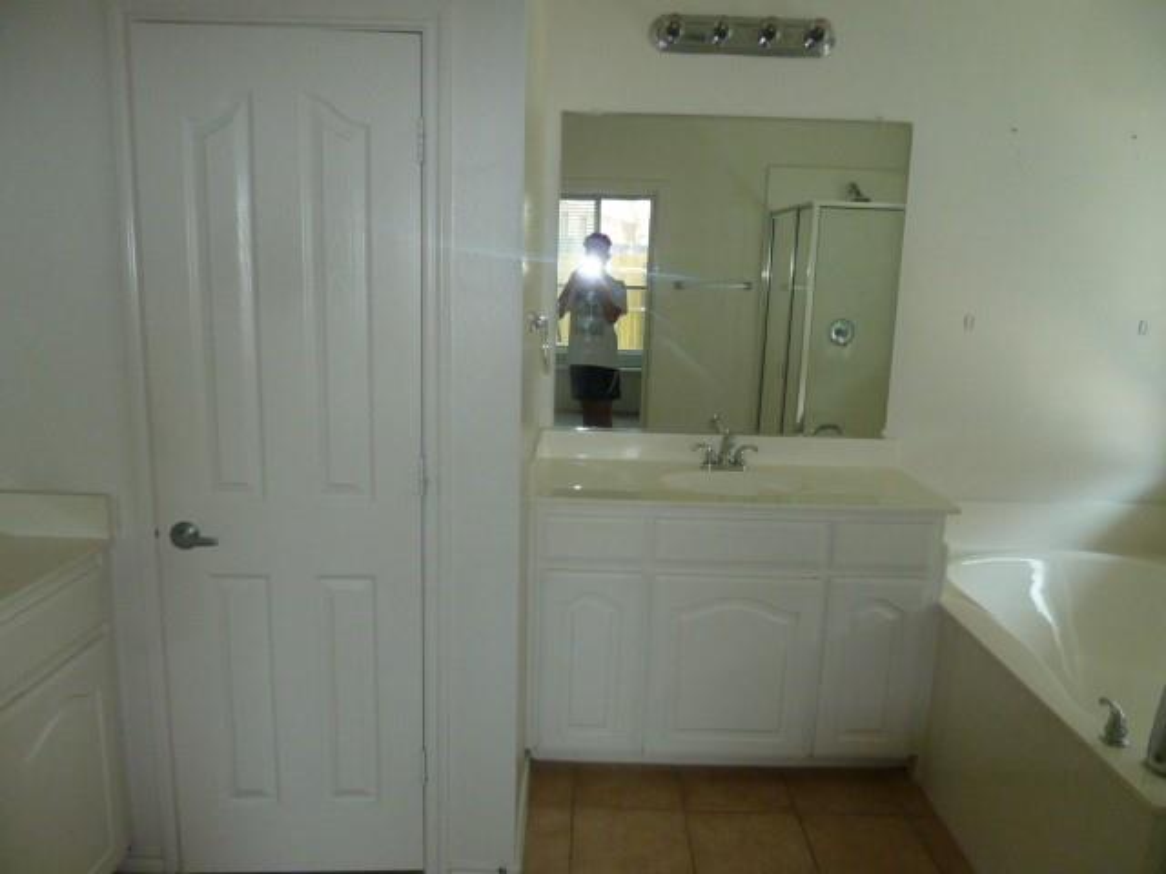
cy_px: 437
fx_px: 842
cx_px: 583
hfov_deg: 69.4
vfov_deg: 54.9
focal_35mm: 25
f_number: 3.3
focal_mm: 4.1
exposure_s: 1/60
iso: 400
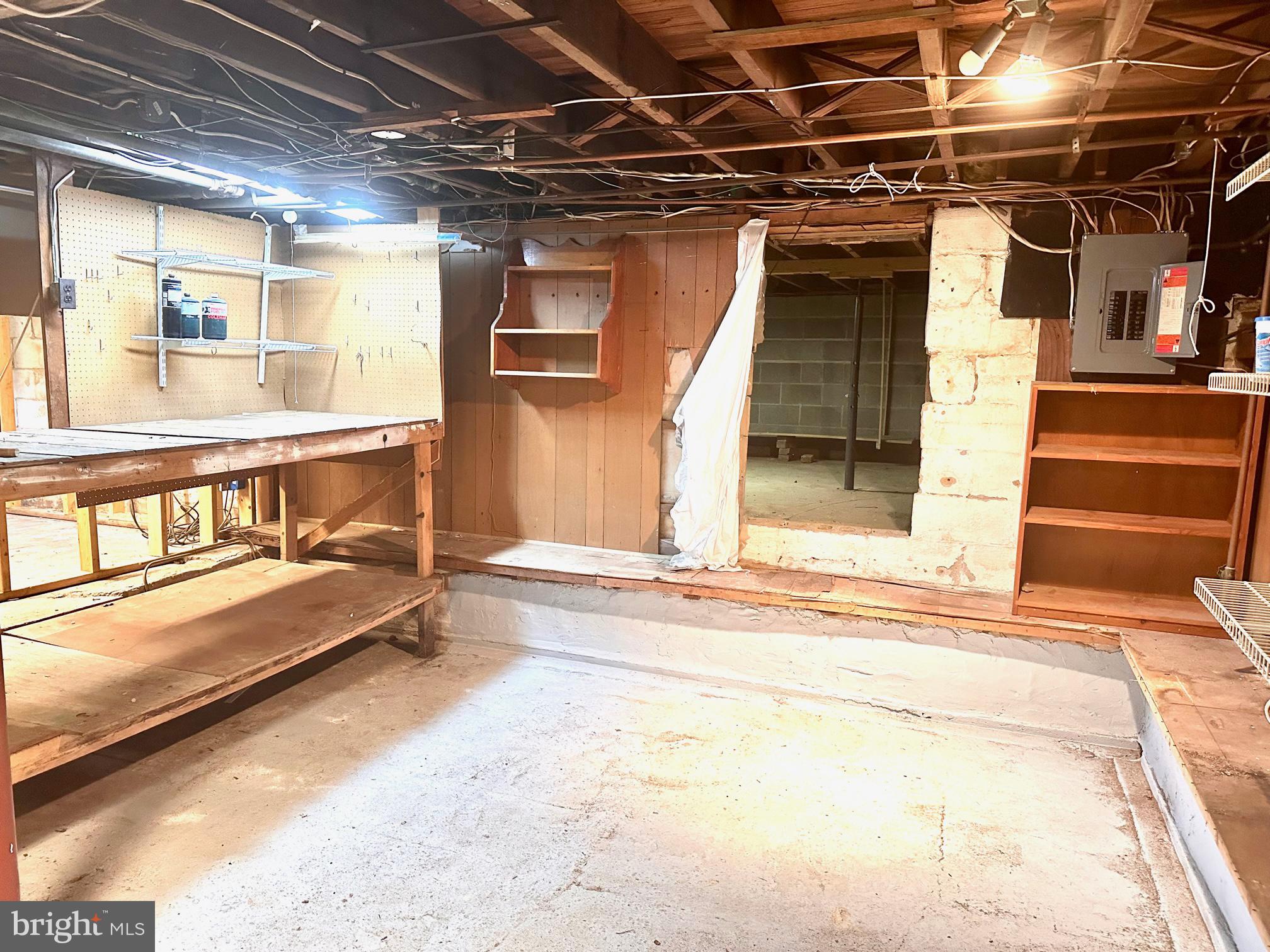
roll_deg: -1.1
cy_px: 476
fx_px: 881
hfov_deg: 71.6
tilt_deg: -8.2
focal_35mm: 24
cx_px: 635
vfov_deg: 56.8
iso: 500
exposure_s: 1/60
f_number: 1.78
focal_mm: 6.86
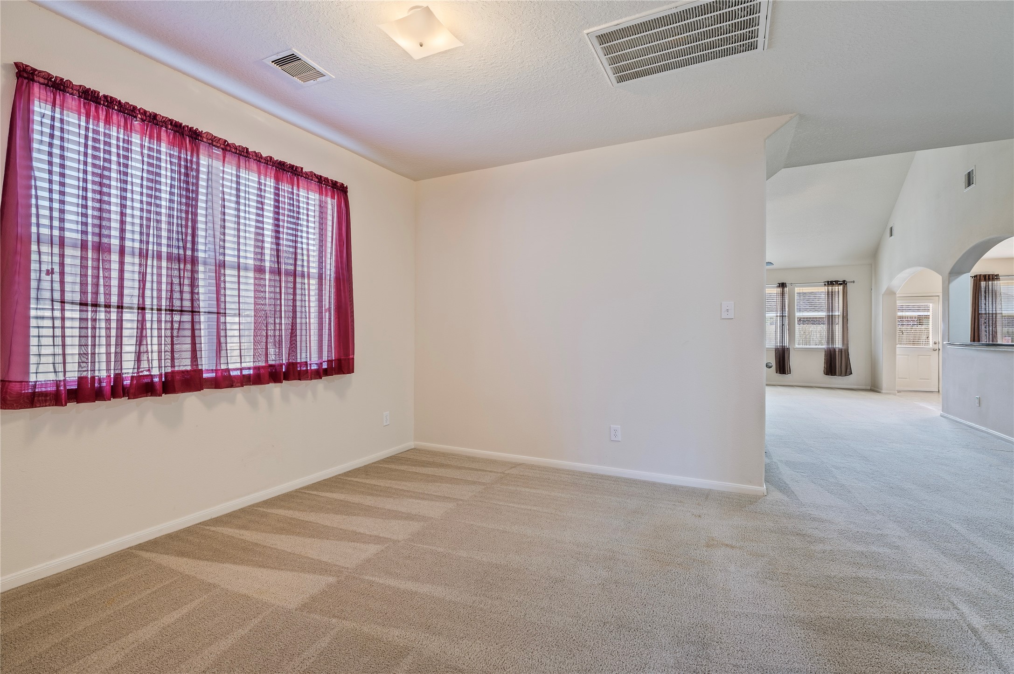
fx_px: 450
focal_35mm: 16
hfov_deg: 96.8
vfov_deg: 73.7
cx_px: 507
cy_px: 337
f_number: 6.3
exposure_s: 1/2
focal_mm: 16
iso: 125
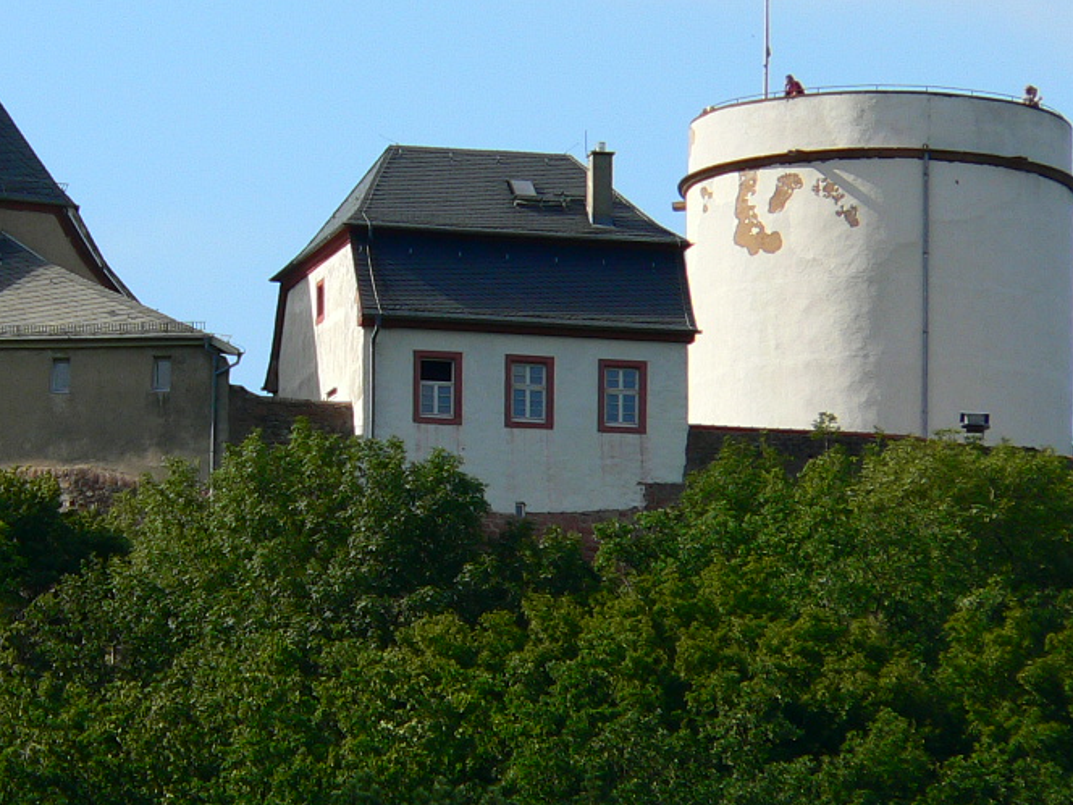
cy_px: 335
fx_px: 17854
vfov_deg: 2.6
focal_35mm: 576
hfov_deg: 3.4
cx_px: 278
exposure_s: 1/500
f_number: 4
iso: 80
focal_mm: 49.7
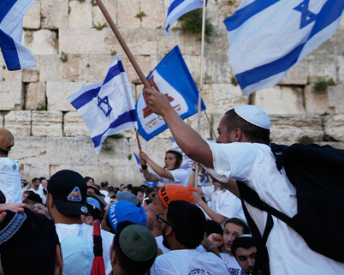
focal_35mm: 55
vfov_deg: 27.2
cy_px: 72
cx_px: -4
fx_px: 560
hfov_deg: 31.5
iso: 200
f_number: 2.8
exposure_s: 1/640
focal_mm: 23
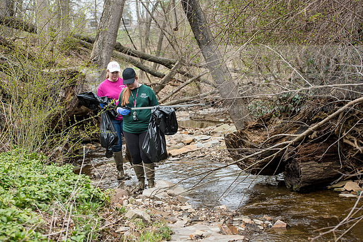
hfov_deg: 26.0
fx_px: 787
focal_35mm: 78
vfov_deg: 17.5
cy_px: 121
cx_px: 182
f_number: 6.3
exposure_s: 1/250
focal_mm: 78
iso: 320
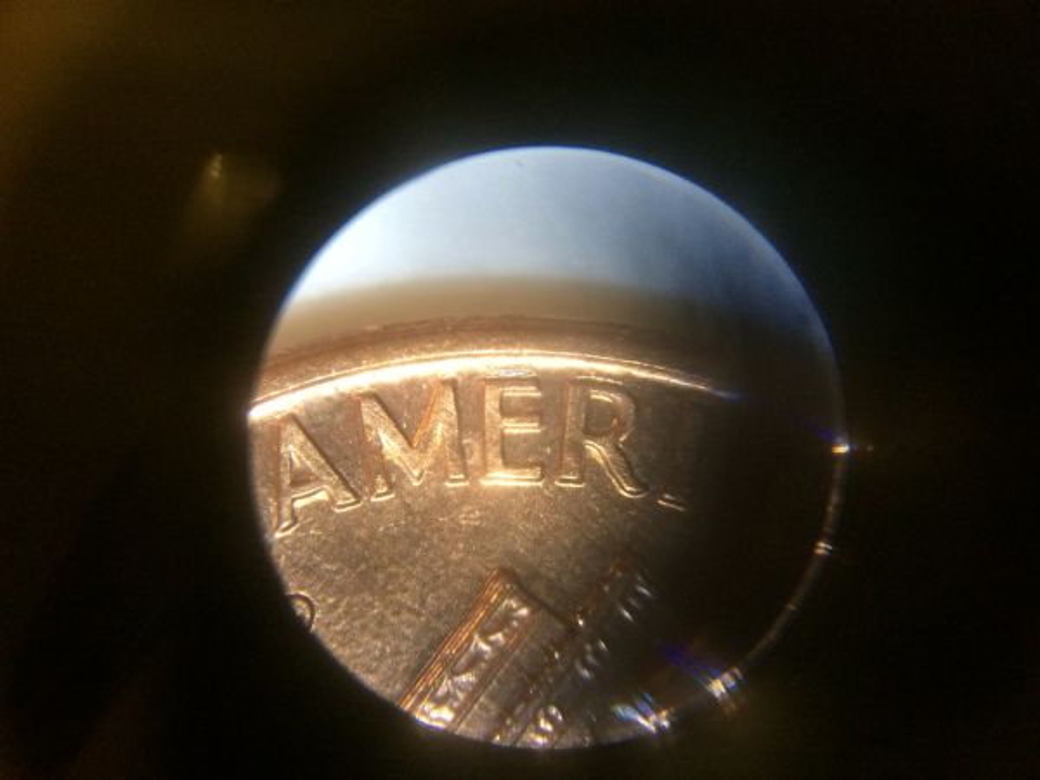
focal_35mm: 30
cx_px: 520
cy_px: 390
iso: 320
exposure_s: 1/30
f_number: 2.2
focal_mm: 4.12
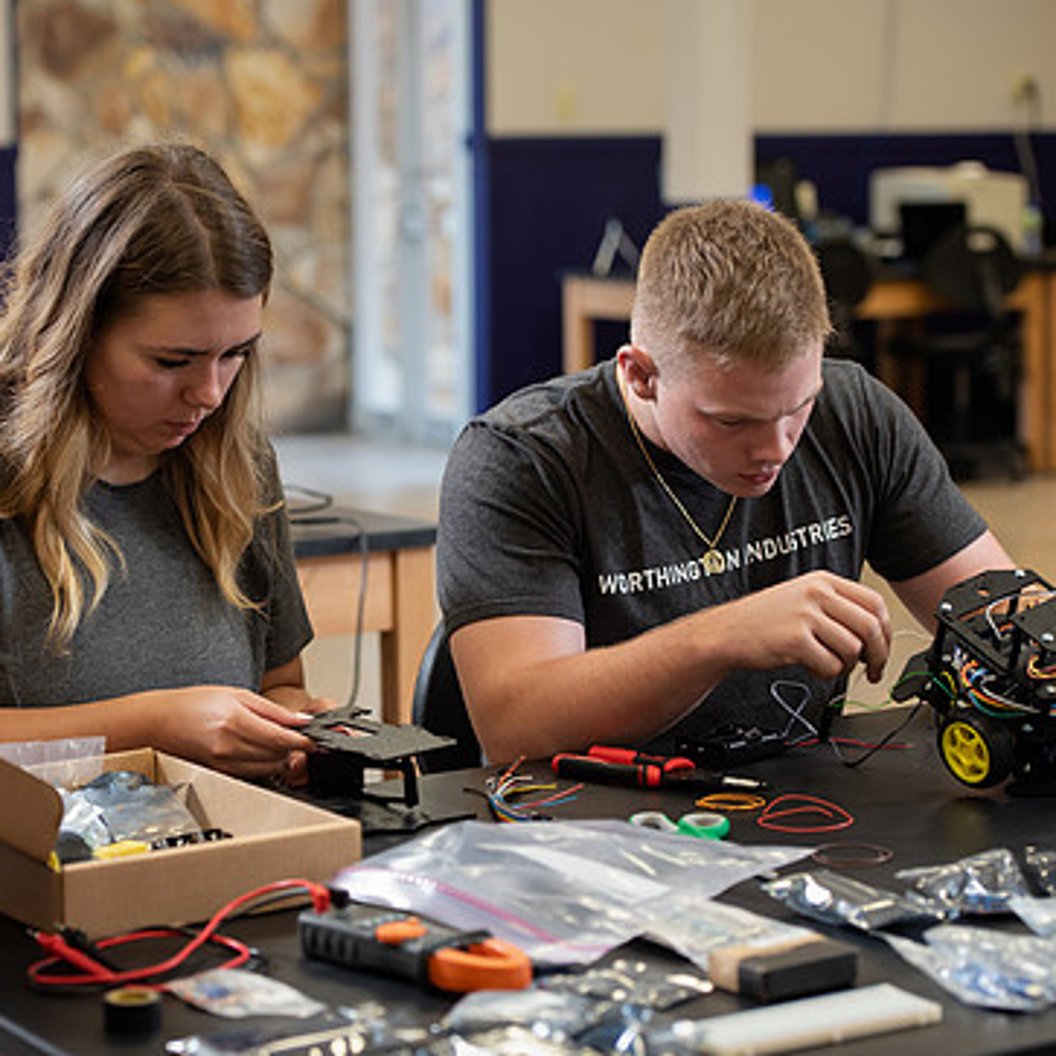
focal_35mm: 95
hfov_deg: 18.3
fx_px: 3279
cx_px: 442
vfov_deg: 18.3
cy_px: 551
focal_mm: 70
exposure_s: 1/200
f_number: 4
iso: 1000
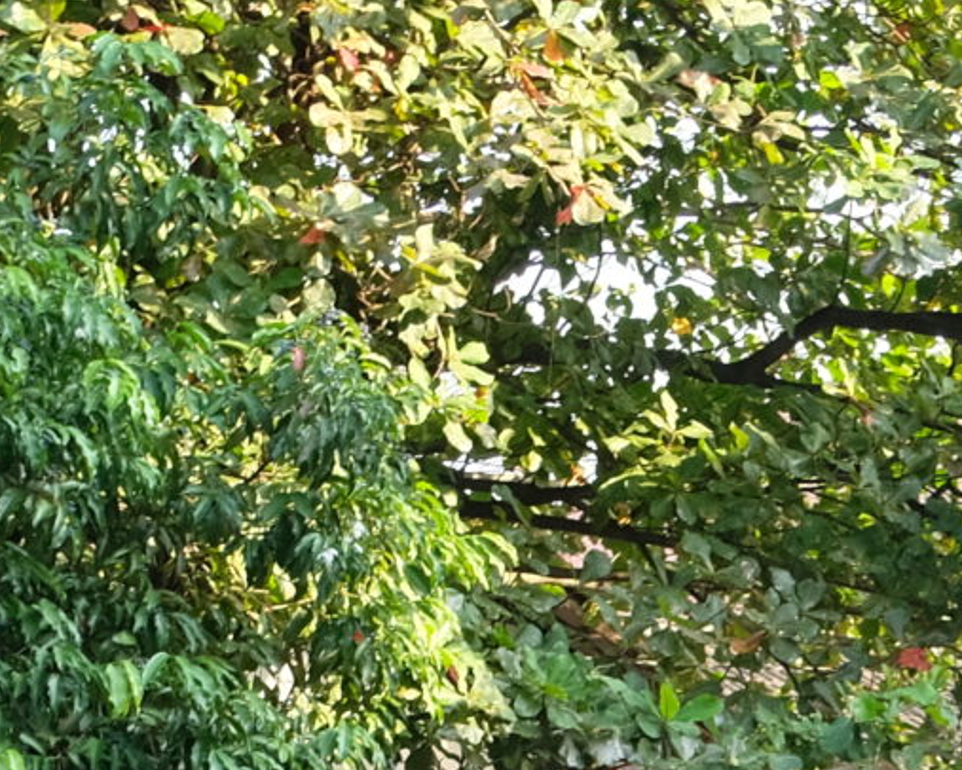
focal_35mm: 161
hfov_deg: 11.8
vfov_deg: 9.3
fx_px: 4586
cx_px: 977
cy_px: 1255
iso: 400
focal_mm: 22.8
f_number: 4.2
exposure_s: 1/120
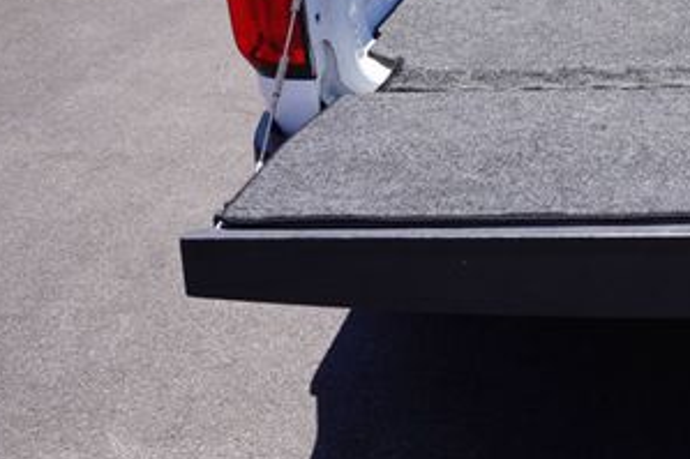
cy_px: -23
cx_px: 706
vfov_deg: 21.3
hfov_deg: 30.3
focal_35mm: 61
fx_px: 1170
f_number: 13
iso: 100
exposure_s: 1/80
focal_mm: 19
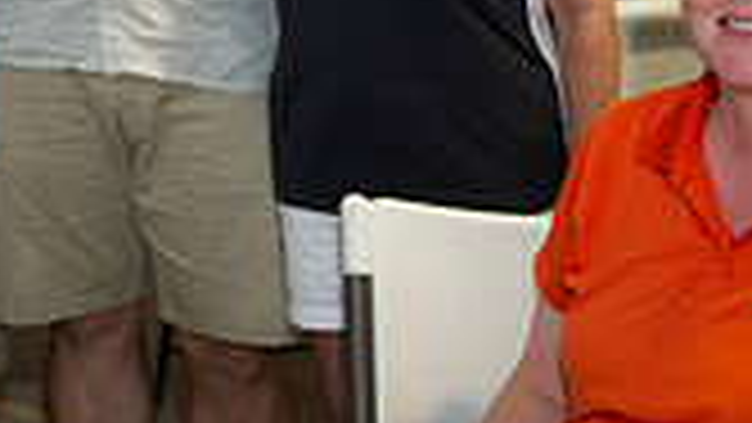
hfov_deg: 20.2
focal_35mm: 98
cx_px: -194
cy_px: -140
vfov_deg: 12.0
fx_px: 1954
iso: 400
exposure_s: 1/200
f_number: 2.8
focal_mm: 27
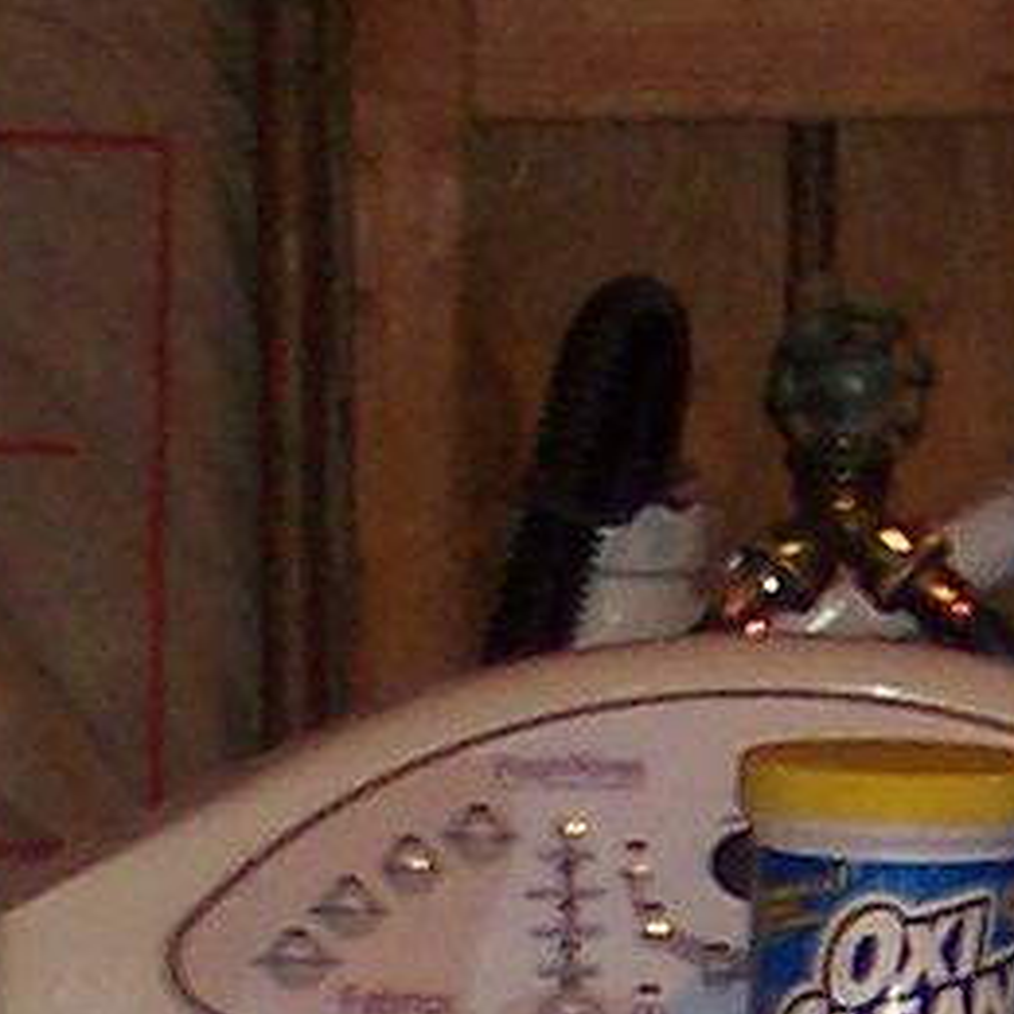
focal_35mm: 333
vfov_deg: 5.1
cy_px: 2609
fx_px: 11036
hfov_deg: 5.3
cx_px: 733
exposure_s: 1/30
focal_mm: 8
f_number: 2.8
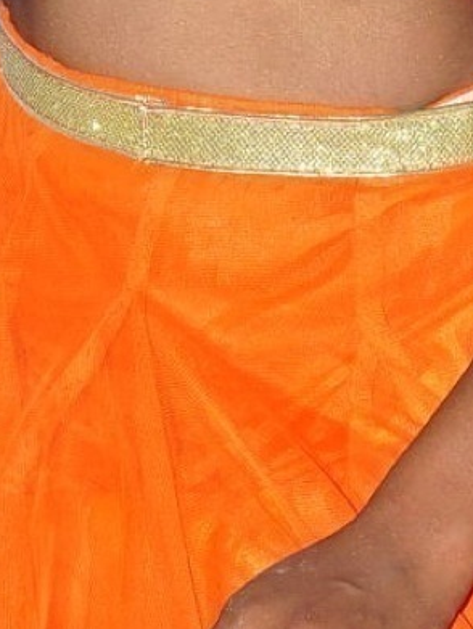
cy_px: -134
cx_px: 148
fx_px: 6293
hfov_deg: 4.3
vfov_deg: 5.7
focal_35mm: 346
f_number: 11
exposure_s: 1/125
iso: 400
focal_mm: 52
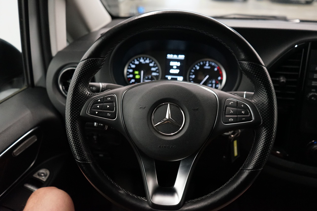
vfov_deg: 46.4
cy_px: 106
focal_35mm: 28
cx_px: 158
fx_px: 247
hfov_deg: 65.5
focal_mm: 28
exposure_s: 1/160
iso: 4000
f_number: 3.5
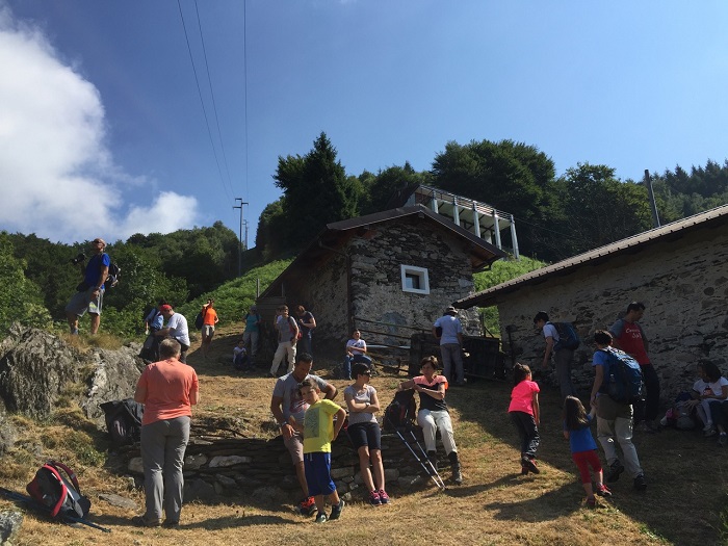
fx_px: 610
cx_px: 364
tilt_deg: +19.3
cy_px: 273
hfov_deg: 61.7
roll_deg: +2.0
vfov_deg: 48.2
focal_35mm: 29
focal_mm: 4.15
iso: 32
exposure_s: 1/1980
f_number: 2.2
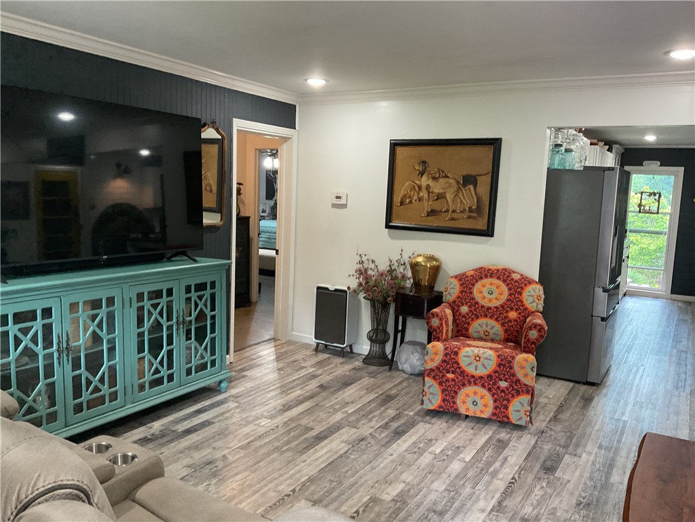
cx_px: 348
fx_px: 582
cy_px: 261
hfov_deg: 61.7
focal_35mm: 29
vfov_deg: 48.2
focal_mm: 3
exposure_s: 1/60
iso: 200
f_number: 1.8
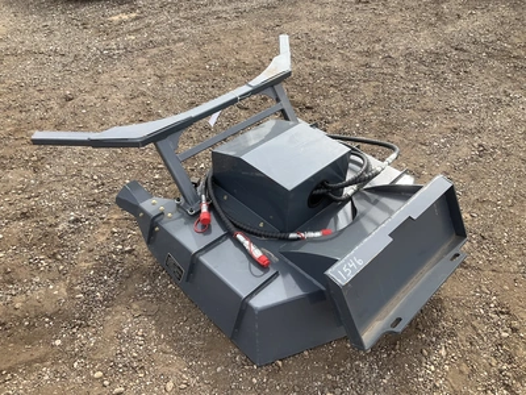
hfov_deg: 61.7
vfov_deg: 48.2
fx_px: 441
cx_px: 263
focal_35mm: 29
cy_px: 198
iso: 25
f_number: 1.8
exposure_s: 1/635
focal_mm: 3
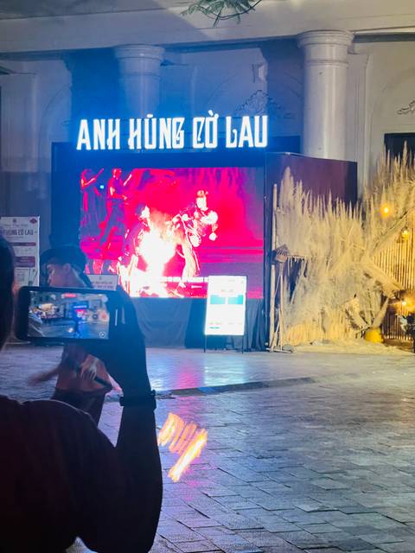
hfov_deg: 19.1
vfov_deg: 25.3
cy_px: 276
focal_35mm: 77
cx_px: 208
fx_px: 1231
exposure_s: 1/50
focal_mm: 9
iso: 320
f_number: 2.8
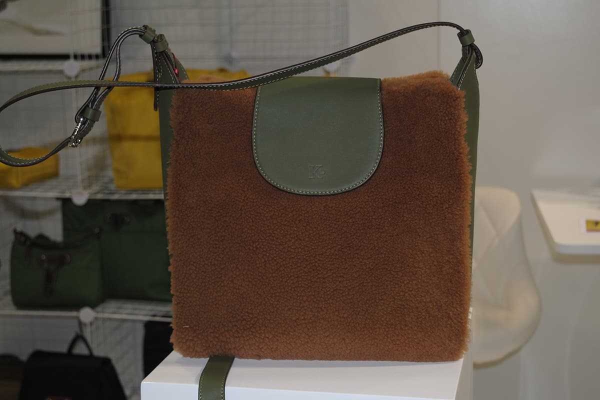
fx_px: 875
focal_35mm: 52
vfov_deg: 25.8
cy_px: 200
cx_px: 300
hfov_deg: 37.9
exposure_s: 1/60
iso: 200
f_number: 5
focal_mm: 35
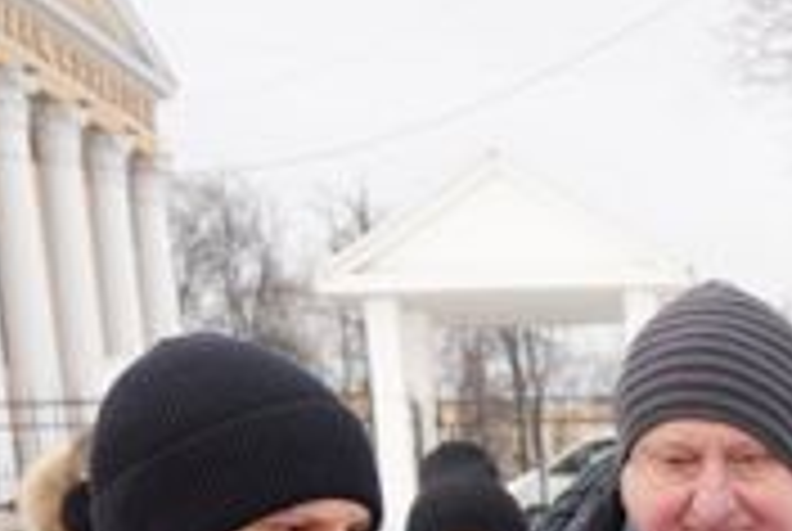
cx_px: 1073
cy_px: 1040
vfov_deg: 12.8
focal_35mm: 95
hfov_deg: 19.5
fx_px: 2093
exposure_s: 1/200
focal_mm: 24
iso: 500
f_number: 6.3
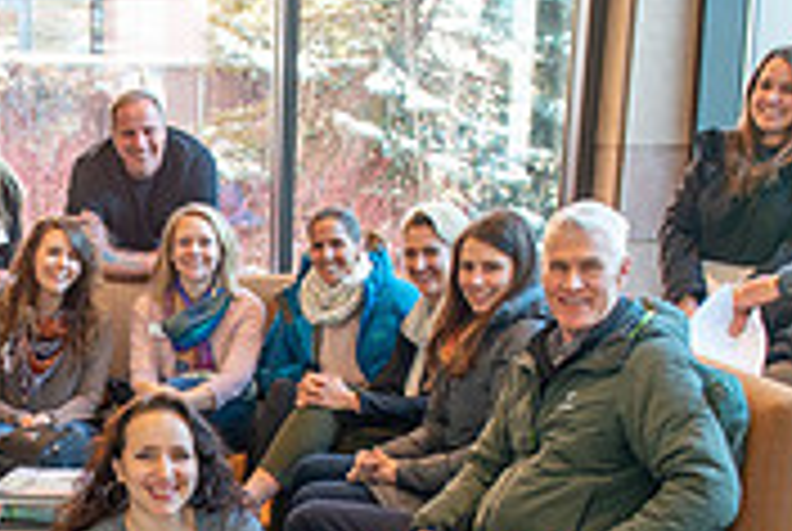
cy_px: 497
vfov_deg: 17.1
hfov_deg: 24.7
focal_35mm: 79
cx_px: 45
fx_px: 1741
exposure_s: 1/100
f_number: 3.5
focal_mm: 24
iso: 800
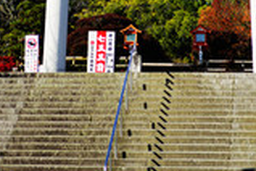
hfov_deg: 10.9
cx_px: 151
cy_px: -27
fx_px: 1344
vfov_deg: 7.2
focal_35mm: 189
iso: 100
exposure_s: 1/1600
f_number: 2.8
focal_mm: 50
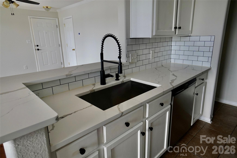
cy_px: 79
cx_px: 118
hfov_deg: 78.6
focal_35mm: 22
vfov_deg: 57.2
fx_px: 145
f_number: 4
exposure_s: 1/160
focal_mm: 15
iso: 1000
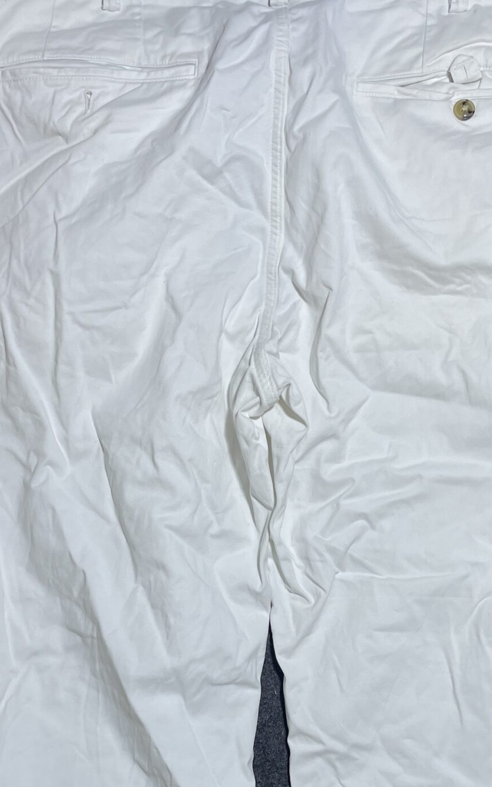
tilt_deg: -64.4
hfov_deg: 25.3
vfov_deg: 38.0
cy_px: 639
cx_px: 293
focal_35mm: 51
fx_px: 1094
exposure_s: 1/112
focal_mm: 4.2
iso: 32
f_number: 1.6
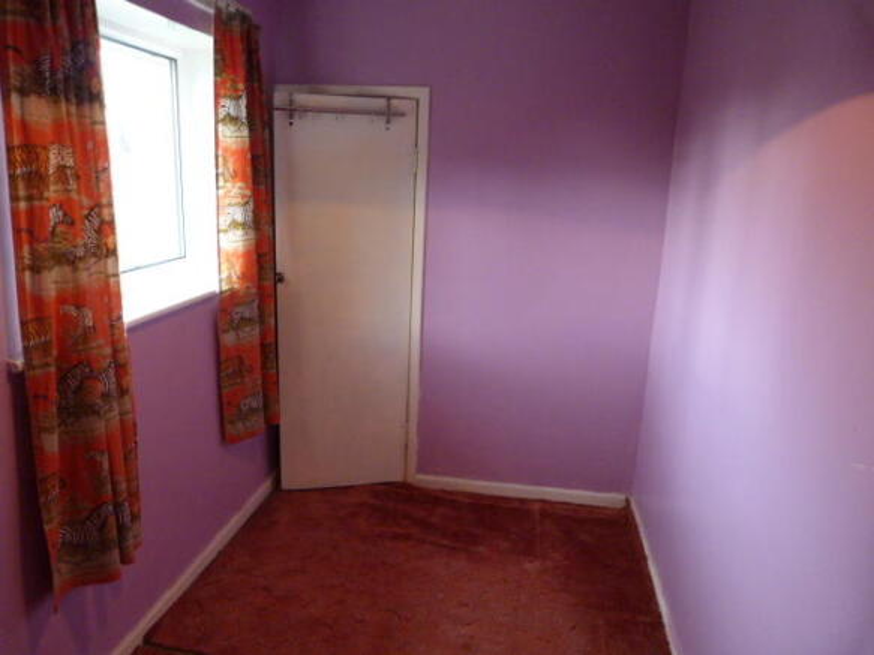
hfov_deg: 69.4
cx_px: 437
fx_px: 631
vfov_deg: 54.9
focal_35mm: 25
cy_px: 328
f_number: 2.8
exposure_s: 1/15
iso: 400
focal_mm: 4.5
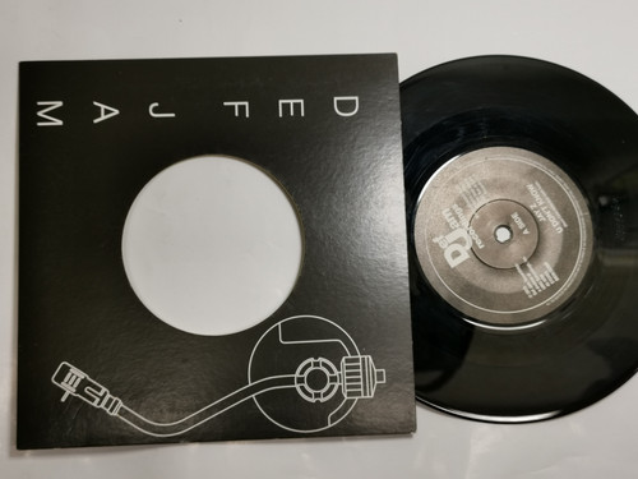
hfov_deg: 42.9
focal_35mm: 44
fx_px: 811
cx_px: 319
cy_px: 240
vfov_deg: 32.9
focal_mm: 5.58
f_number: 1.8
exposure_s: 1/100
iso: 80
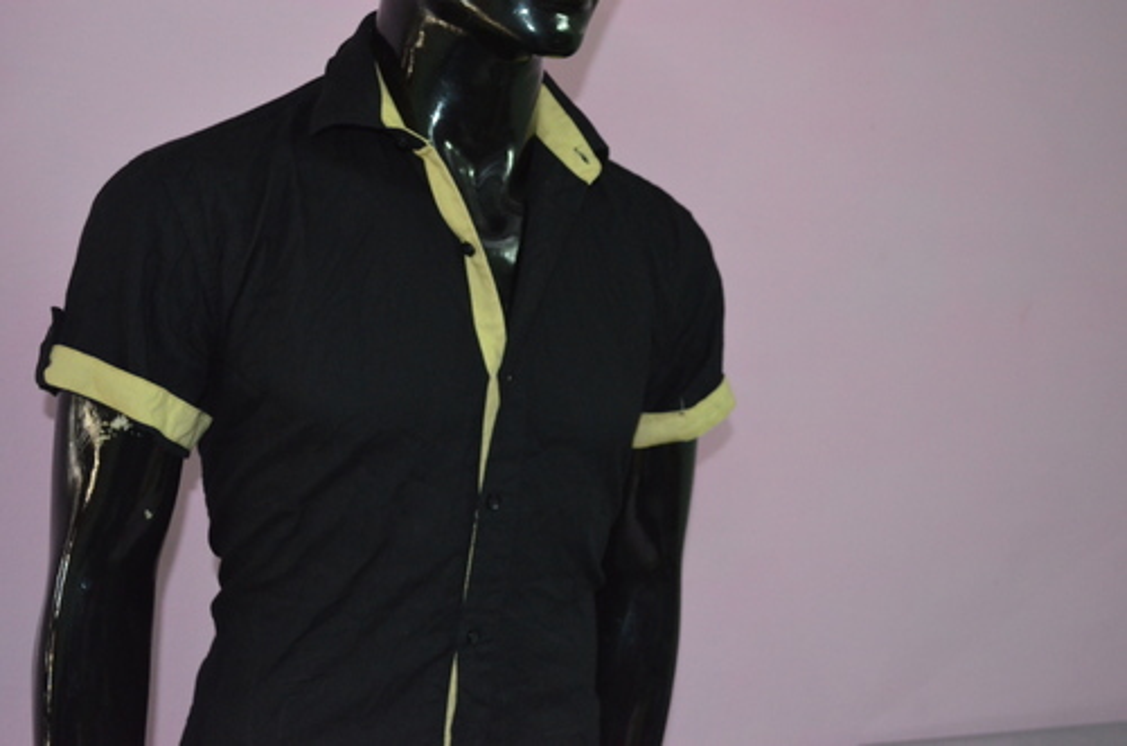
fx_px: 1593
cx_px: 564
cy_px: 373
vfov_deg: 26.4
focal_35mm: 51
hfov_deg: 39.0
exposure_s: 1/60
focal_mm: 34
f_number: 5
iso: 3200
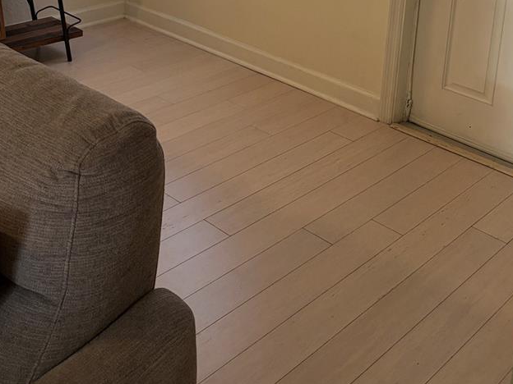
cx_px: 210
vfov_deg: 26.6
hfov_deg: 38.1
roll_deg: -2.7
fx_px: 741
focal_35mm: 50
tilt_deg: -13.5
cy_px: -48
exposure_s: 1/60
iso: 160
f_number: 1.6
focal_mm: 5.96
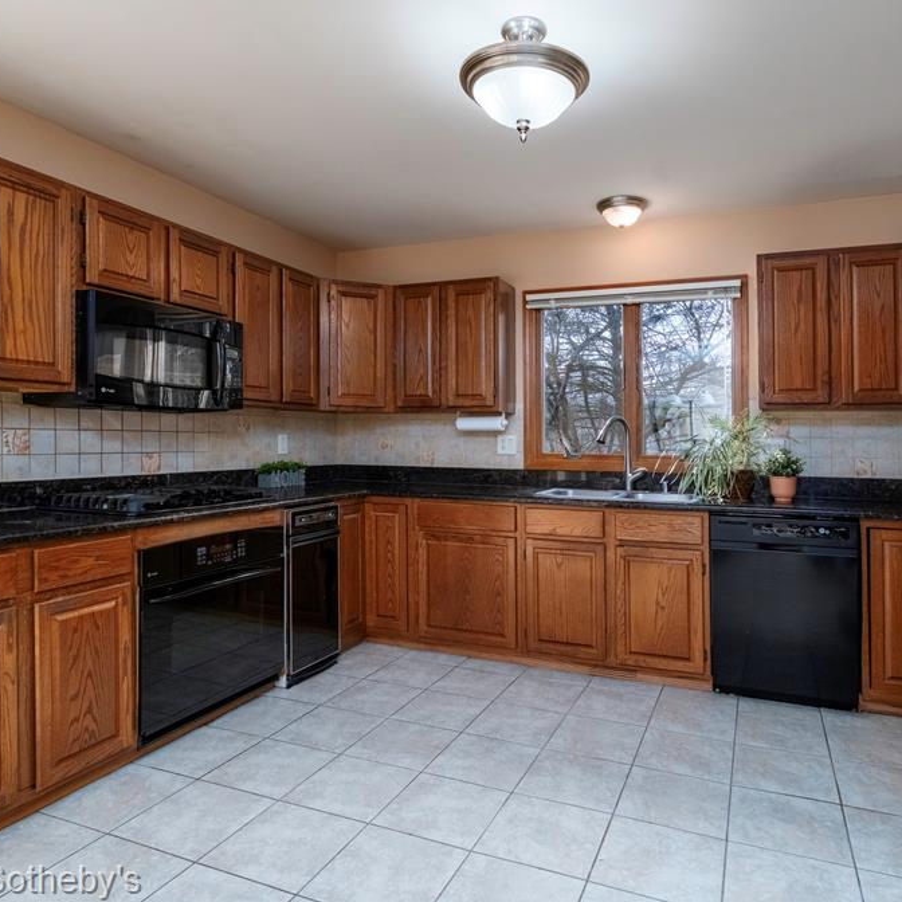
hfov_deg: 69.5
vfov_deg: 69.6
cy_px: 447
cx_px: 495
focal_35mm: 22
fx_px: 649
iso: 640
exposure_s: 1/8
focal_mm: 11.5
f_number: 6.4
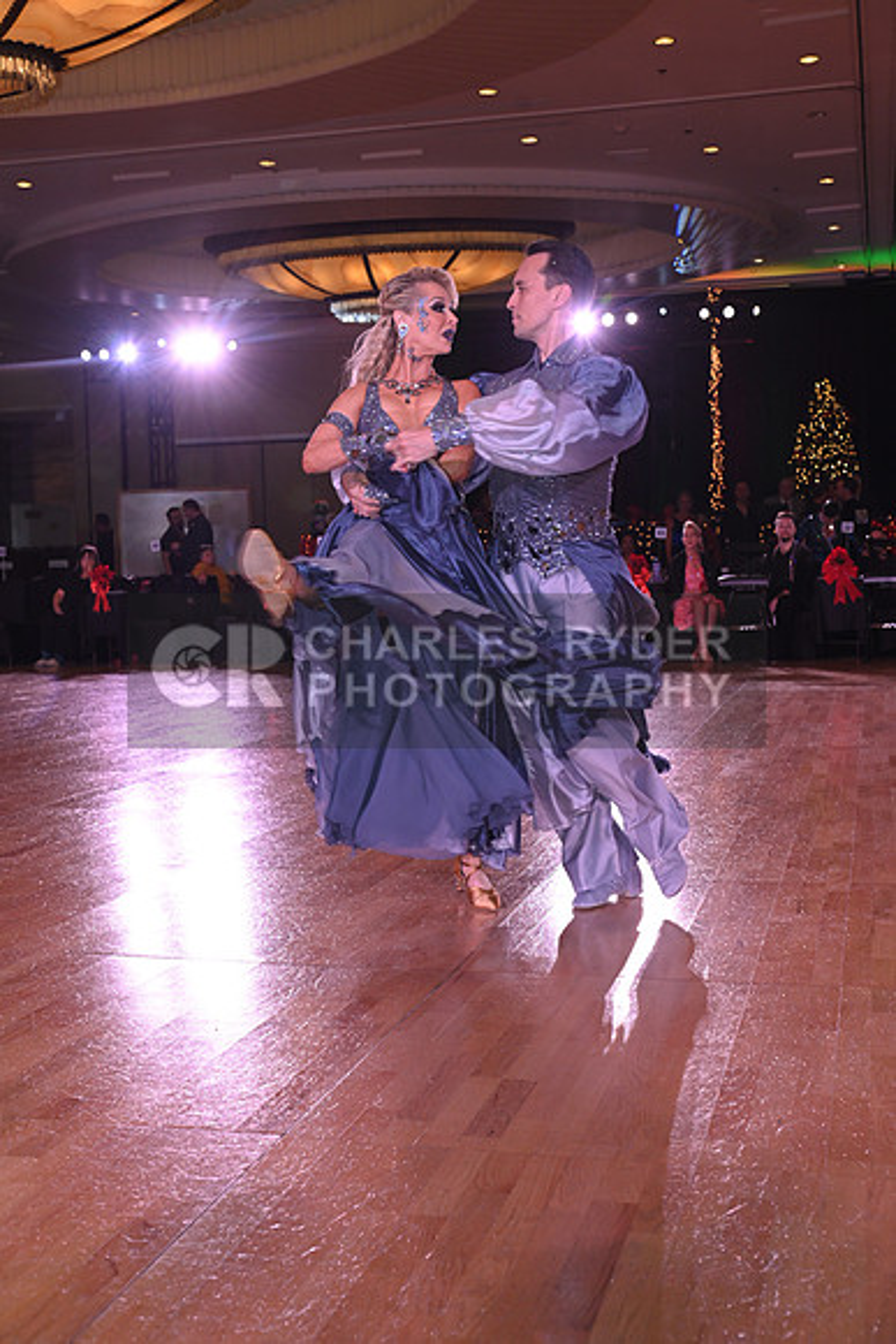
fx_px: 1642
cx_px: 448
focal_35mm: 44
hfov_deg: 30.5
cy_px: 672
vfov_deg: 44.5
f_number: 6.3
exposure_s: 1/200
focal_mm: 44
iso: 1250
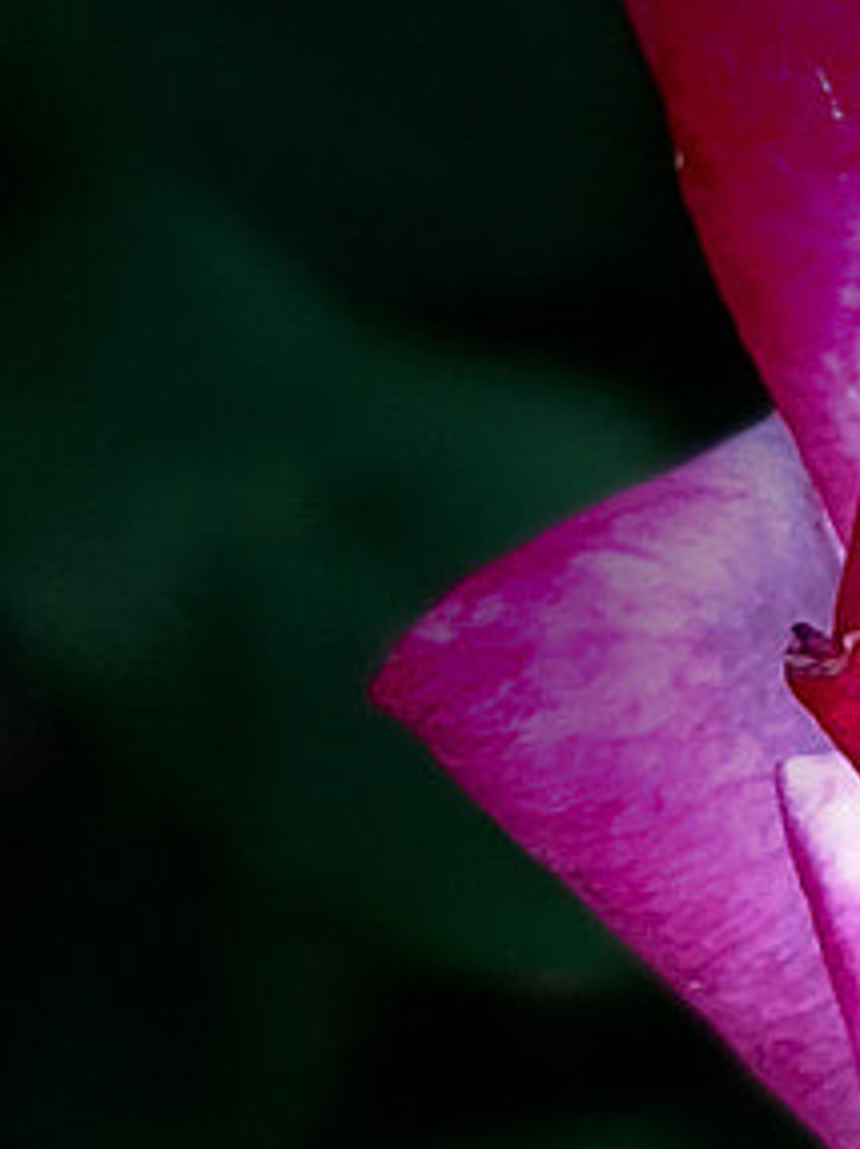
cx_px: 1704
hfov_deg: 4.6
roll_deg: +1.7
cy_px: 1426
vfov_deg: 6.2
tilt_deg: -25.3
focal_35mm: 319
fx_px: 10583
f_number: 2.8
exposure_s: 1/60
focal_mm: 6.6
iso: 125
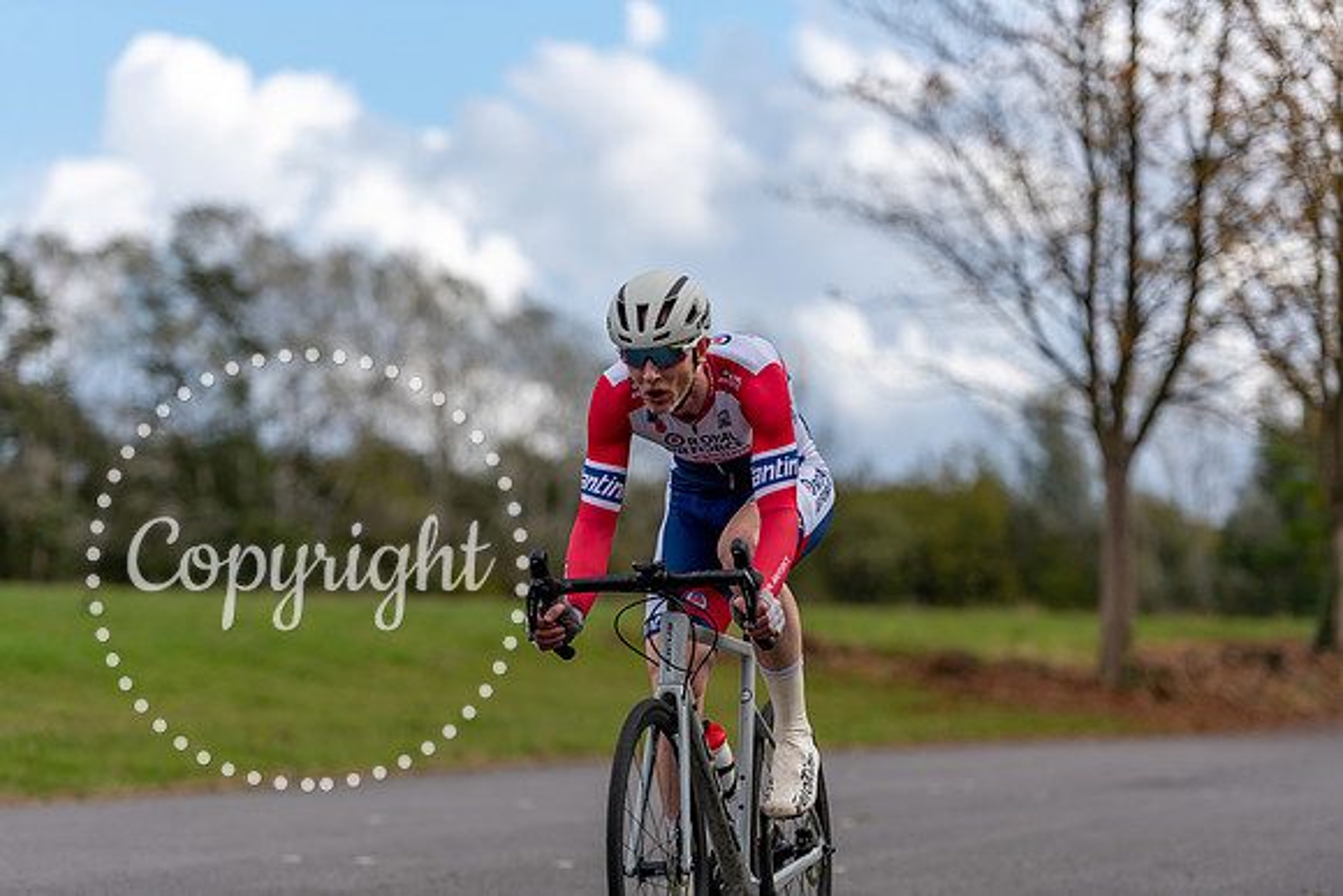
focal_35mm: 135
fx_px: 5037
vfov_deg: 10.2
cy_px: 448
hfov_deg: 15.2
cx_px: 672
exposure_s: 1/2500
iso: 160
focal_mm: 135
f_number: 2.8
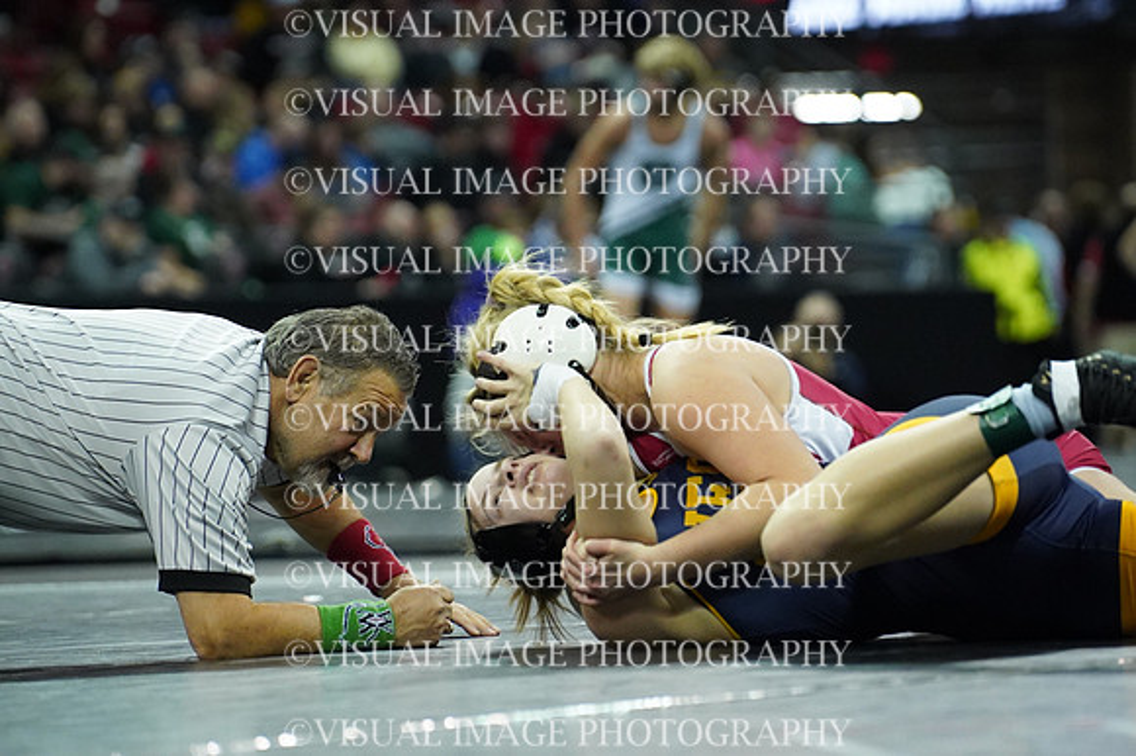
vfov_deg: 6.1
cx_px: 568
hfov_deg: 9.2
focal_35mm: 225
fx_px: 7096
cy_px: 378
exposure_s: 1/1250
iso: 6400
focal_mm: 150
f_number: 2.8
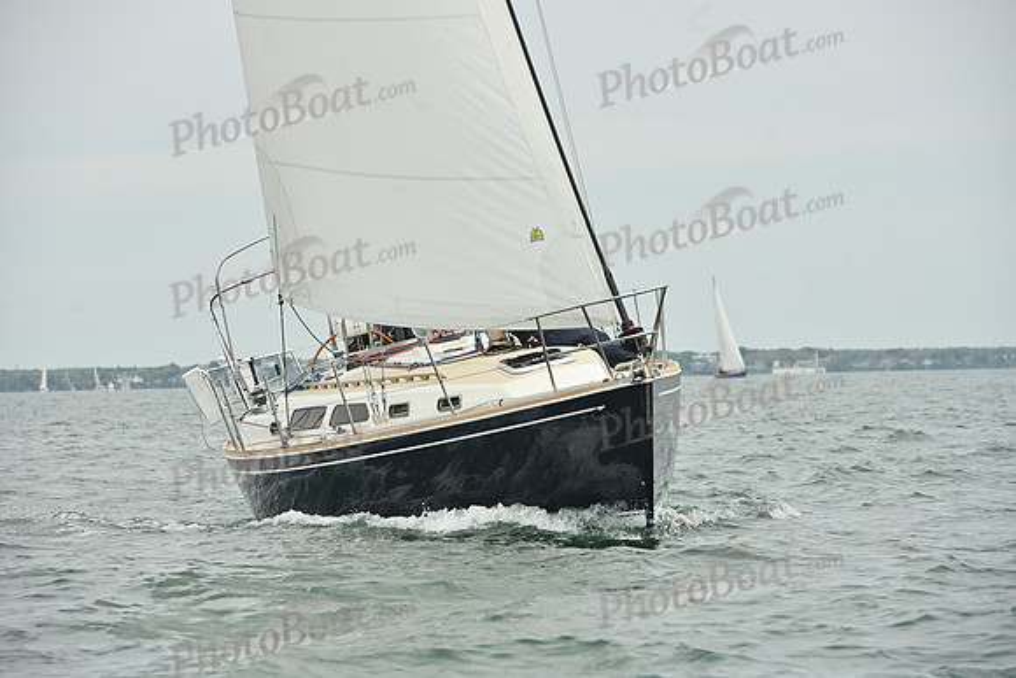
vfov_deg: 6.9
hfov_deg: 10.3
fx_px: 5646
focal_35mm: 200
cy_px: 339
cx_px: 508
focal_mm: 200
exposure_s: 1/1250
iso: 320
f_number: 9
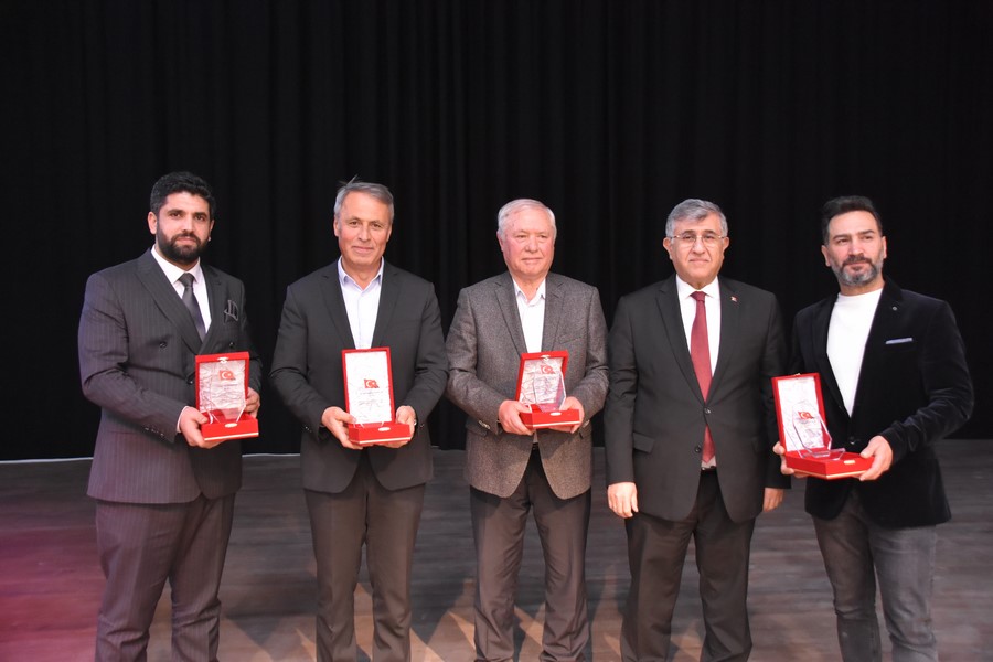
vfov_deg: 40.0
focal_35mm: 33
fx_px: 910
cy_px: 331
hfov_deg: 57.2
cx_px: 496
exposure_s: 1/60
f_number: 4
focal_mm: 22
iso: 3200
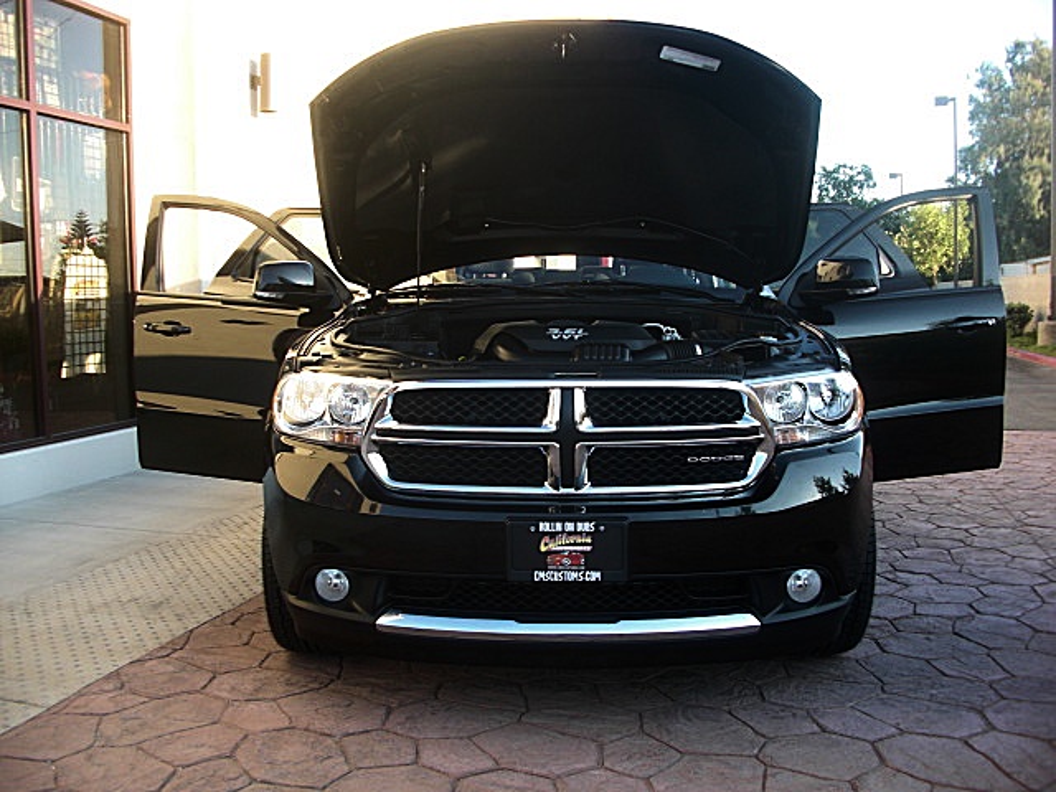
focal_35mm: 36
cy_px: 396
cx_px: 528
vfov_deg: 39.7
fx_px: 1098
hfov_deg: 51.4
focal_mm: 6.3
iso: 50
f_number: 2.8
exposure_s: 1/80
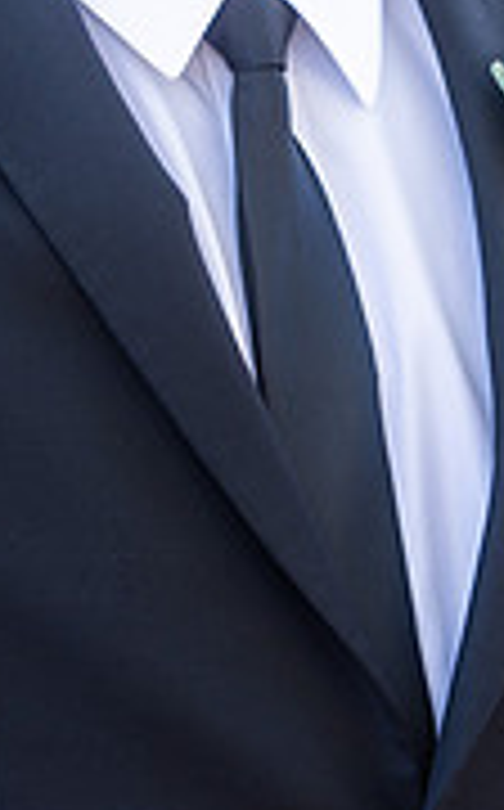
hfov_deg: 2.9
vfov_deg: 4.7
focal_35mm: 444
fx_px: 9789
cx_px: 252
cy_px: -54
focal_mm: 116
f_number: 3.5
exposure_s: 1/250
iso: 160
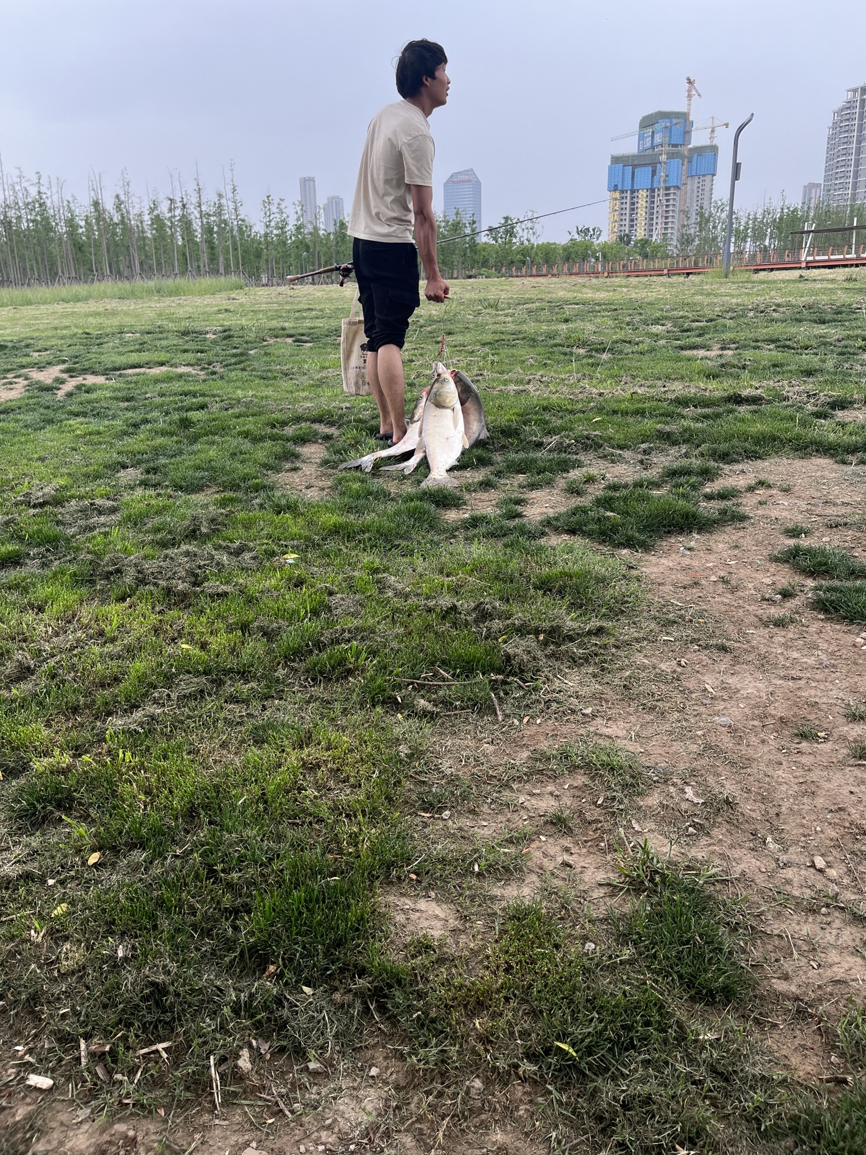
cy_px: 578
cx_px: 433
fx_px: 867
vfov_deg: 67.3
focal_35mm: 26
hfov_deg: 53.1
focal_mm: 5.1
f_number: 1.6
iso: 40
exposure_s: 1/274
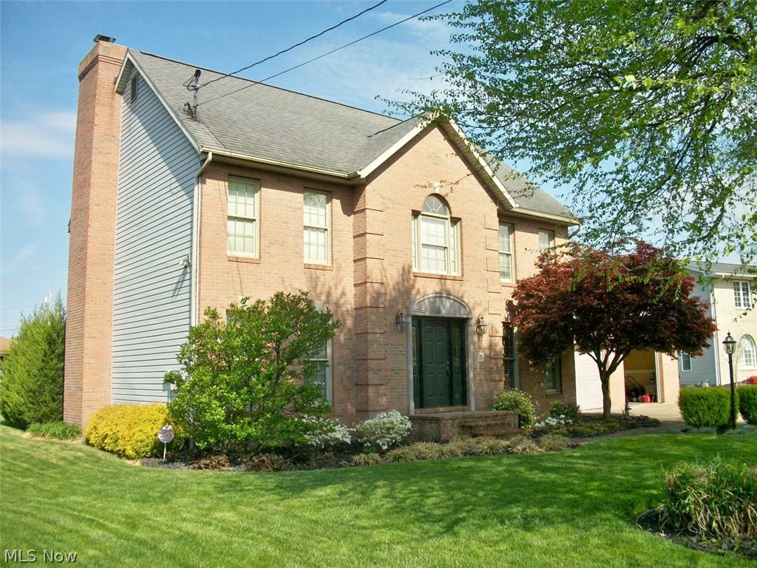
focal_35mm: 32
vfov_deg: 44.2
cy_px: 284
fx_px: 700
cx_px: 378
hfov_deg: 56.8
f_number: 8.8
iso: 80
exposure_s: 1/160
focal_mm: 5.7
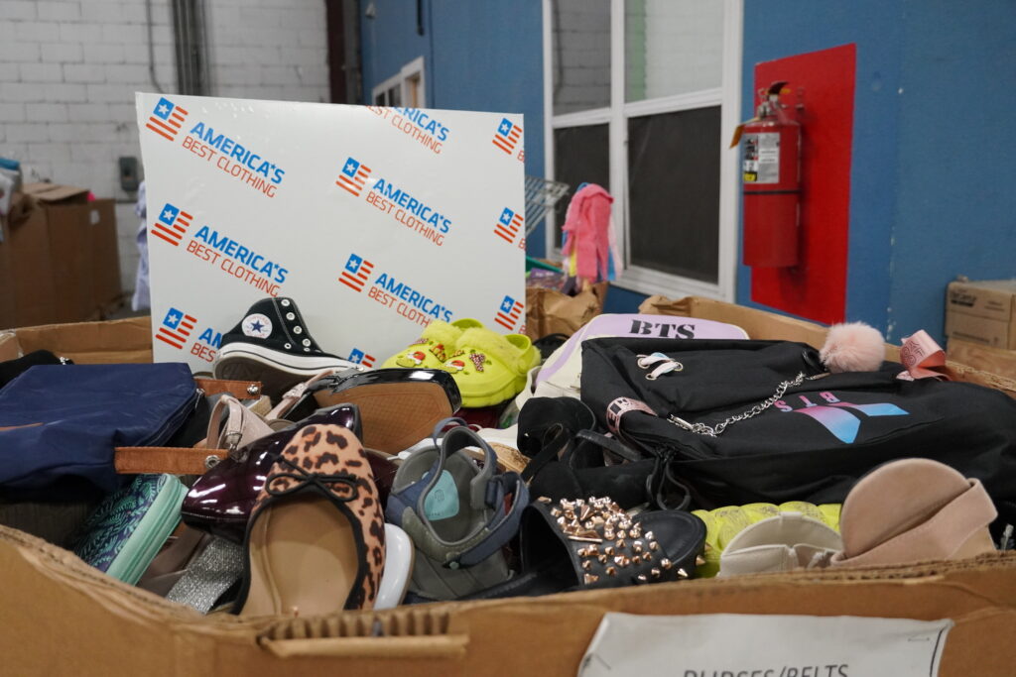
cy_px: 338
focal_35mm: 36
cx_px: 508
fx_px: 1016
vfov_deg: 36.9
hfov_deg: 53.1
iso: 2500
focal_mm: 24
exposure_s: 1/160
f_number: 4
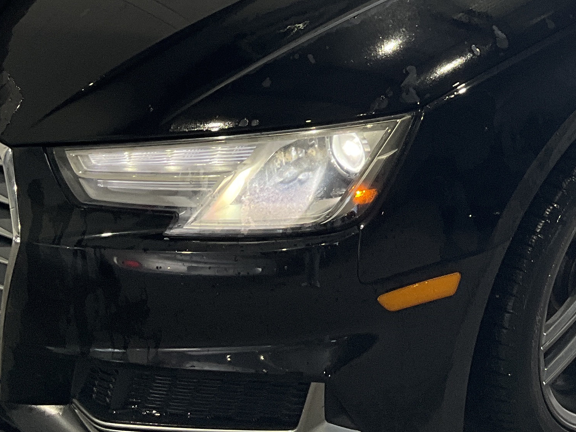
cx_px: 496
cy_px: -28
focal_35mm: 78
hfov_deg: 24.4
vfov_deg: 18.3
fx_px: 1298
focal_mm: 3
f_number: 1.8
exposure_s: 1/101
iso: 32
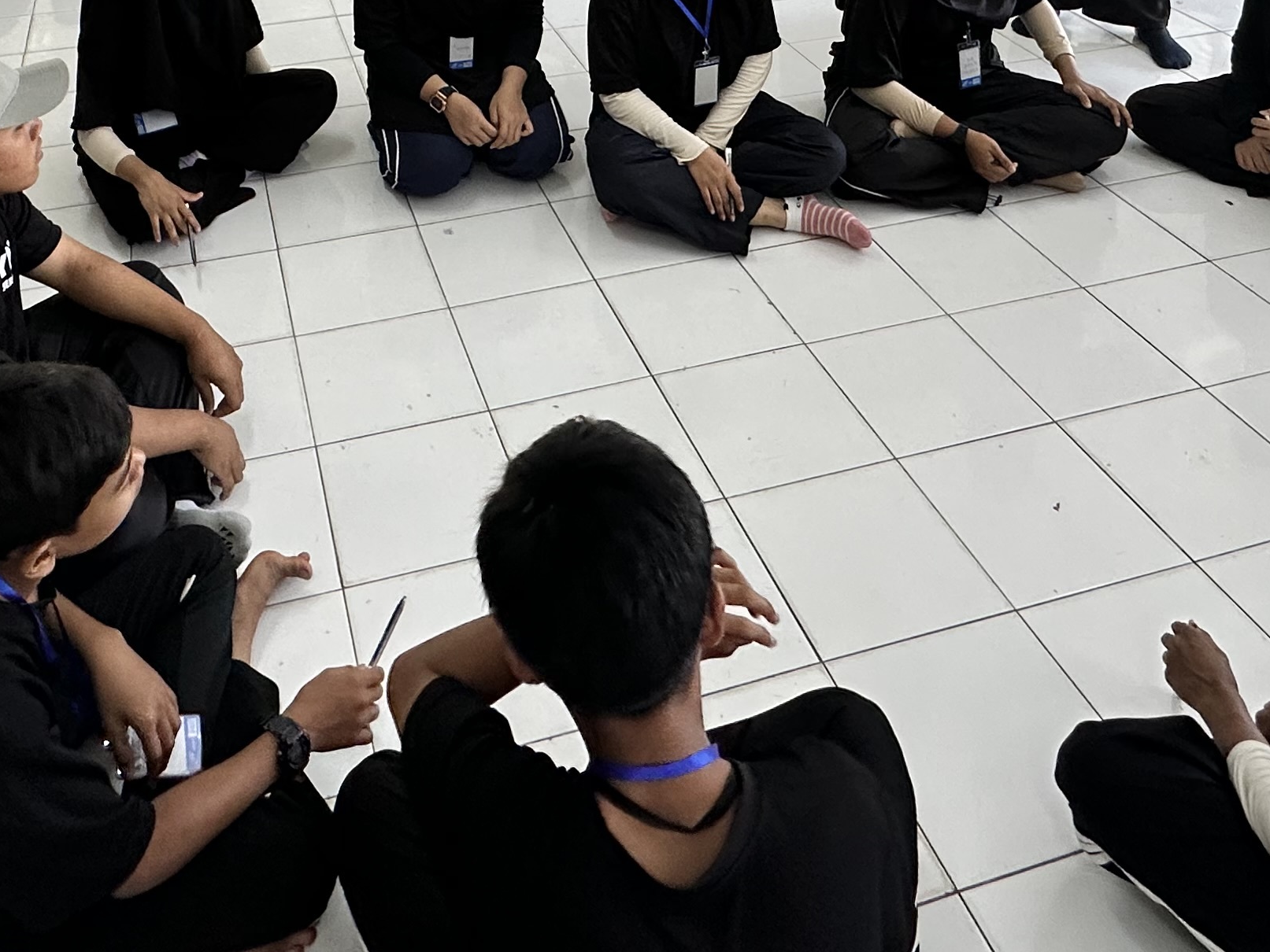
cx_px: 483
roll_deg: +0.3
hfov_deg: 52.1
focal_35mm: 35
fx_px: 1284
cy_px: -149
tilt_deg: -15.7
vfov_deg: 34.0
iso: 125
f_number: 2.2
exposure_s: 1/99
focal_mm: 2.22
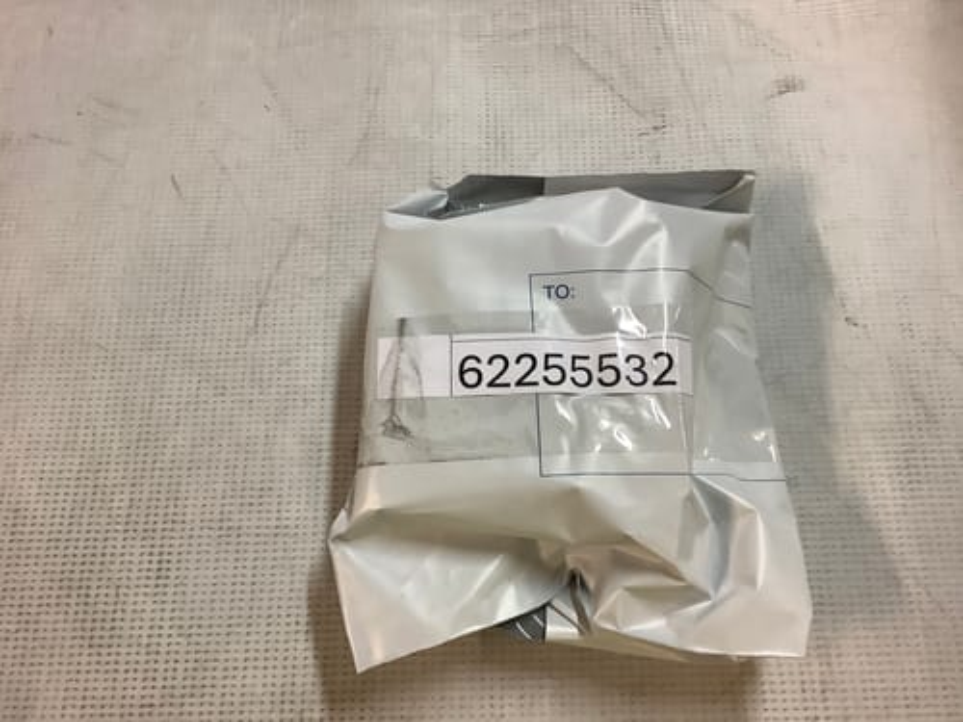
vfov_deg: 45.4
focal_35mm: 31
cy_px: 361
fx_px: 862
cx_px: 482
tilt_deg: -69.0
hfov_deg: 58.4
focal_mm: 3.3
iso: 125
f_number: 2.4
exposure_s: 1/50
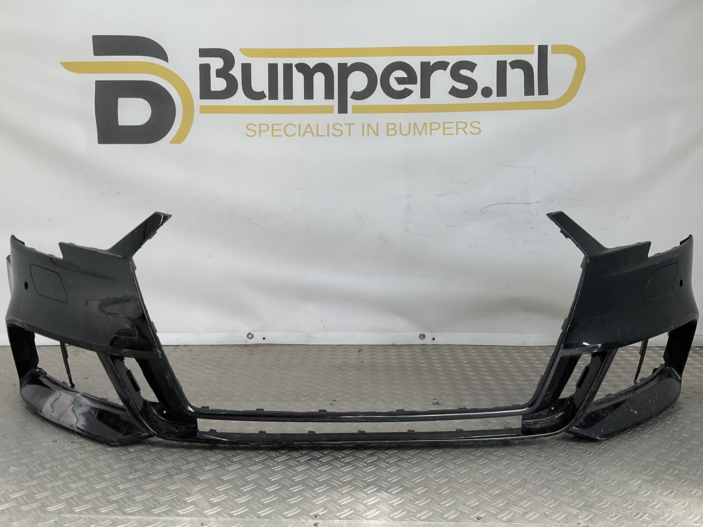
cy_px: 258
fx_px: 650
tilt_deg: -6.6
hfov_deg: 56.8
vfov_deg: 44.2
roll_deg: -0.7
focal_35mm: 32
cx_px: 351
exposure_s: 1/342
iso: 16
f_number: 1.8
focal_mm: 3
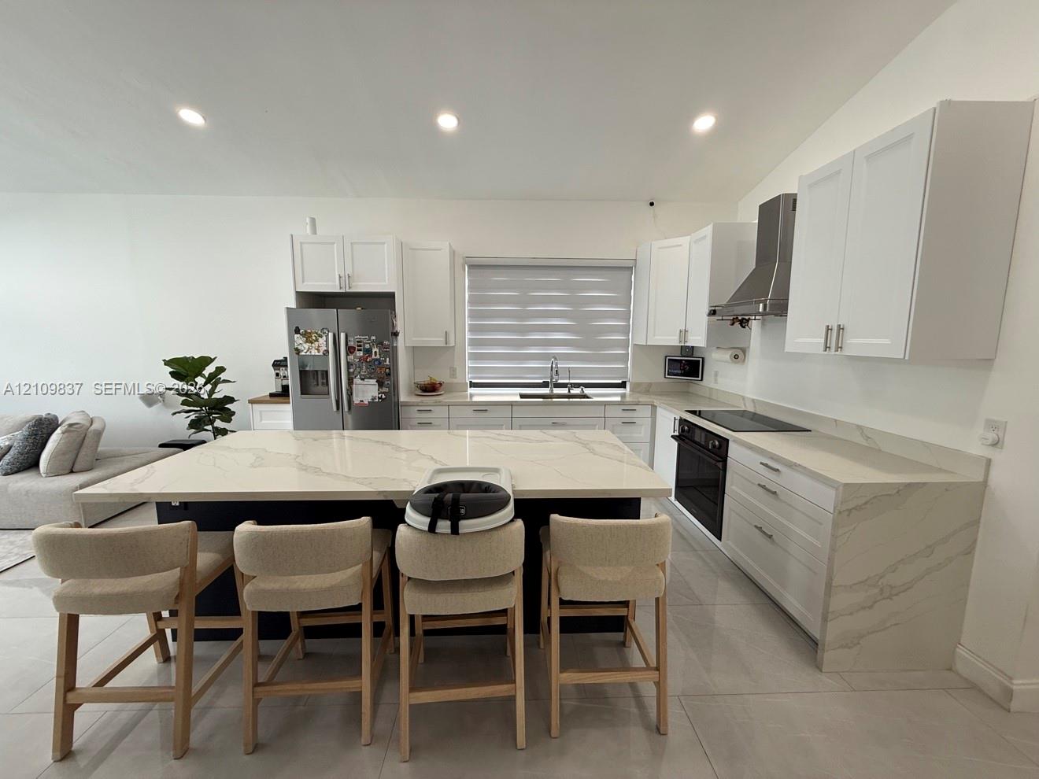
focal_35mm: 14
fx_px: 420
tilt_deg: -8.0
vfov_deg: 85.7
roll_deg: -0.2
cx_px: 520
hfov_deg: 102.1
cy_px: 390
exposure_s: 1/120
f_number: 2.2
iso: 100
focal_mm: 2.22
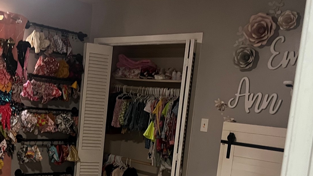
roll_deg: -4.8
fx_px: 440
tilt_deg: -5.7
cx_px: 88
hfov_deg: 38.4
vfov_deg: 22.1
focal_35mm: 53
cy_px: 161
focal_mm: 5.1
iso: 640
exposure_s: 1/30
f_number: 1.6
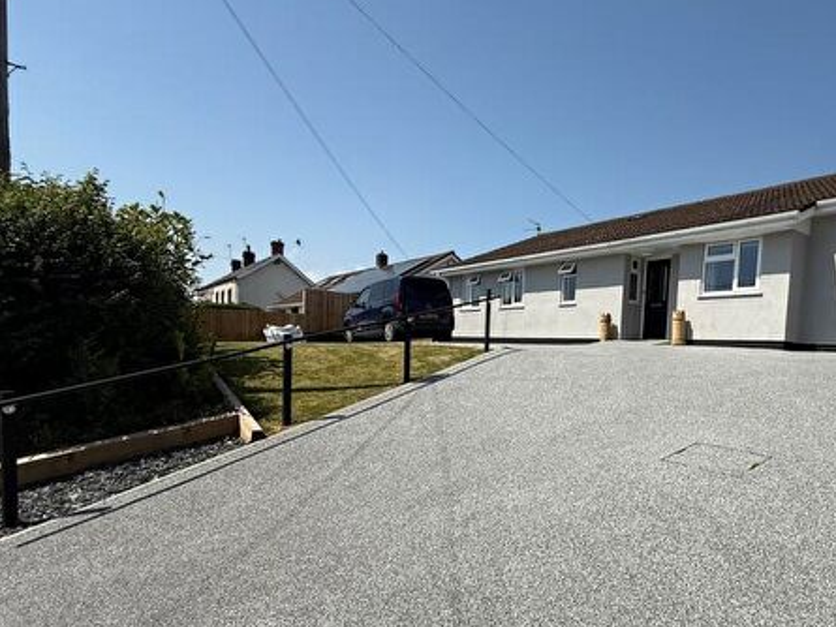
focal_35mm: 22
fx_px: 531
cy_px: 403
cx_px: 594
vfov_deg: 60.1
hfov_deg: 72.7
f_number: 2.2
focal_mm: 2.22
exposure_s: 1/3891
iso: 50
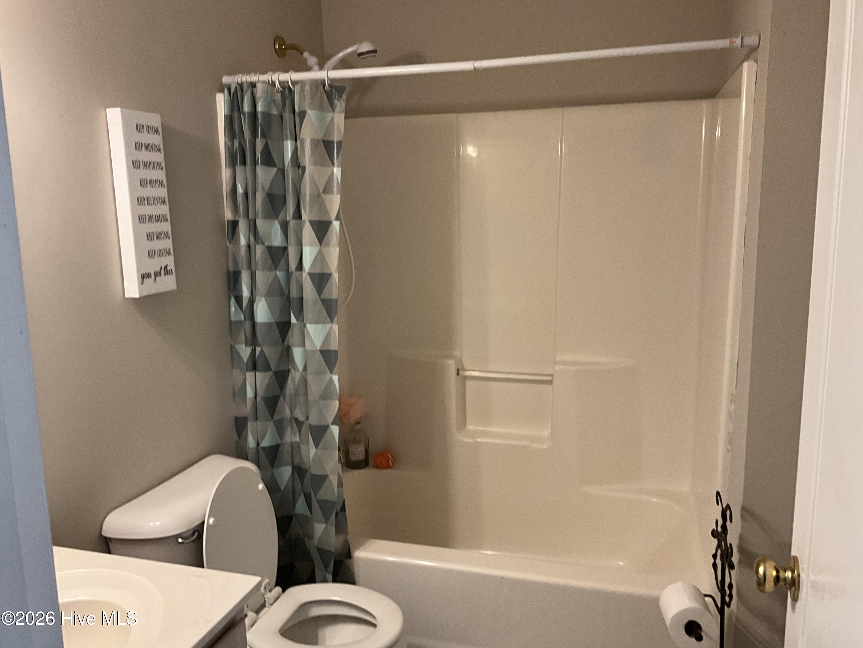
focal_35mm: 29
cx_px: 432
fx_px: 723
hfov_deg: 61.7
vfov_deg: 48.2
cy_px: 324
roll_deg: +2.2
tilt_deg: -8.9
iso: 100
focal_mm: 3
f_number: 1.8
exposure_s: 1/60
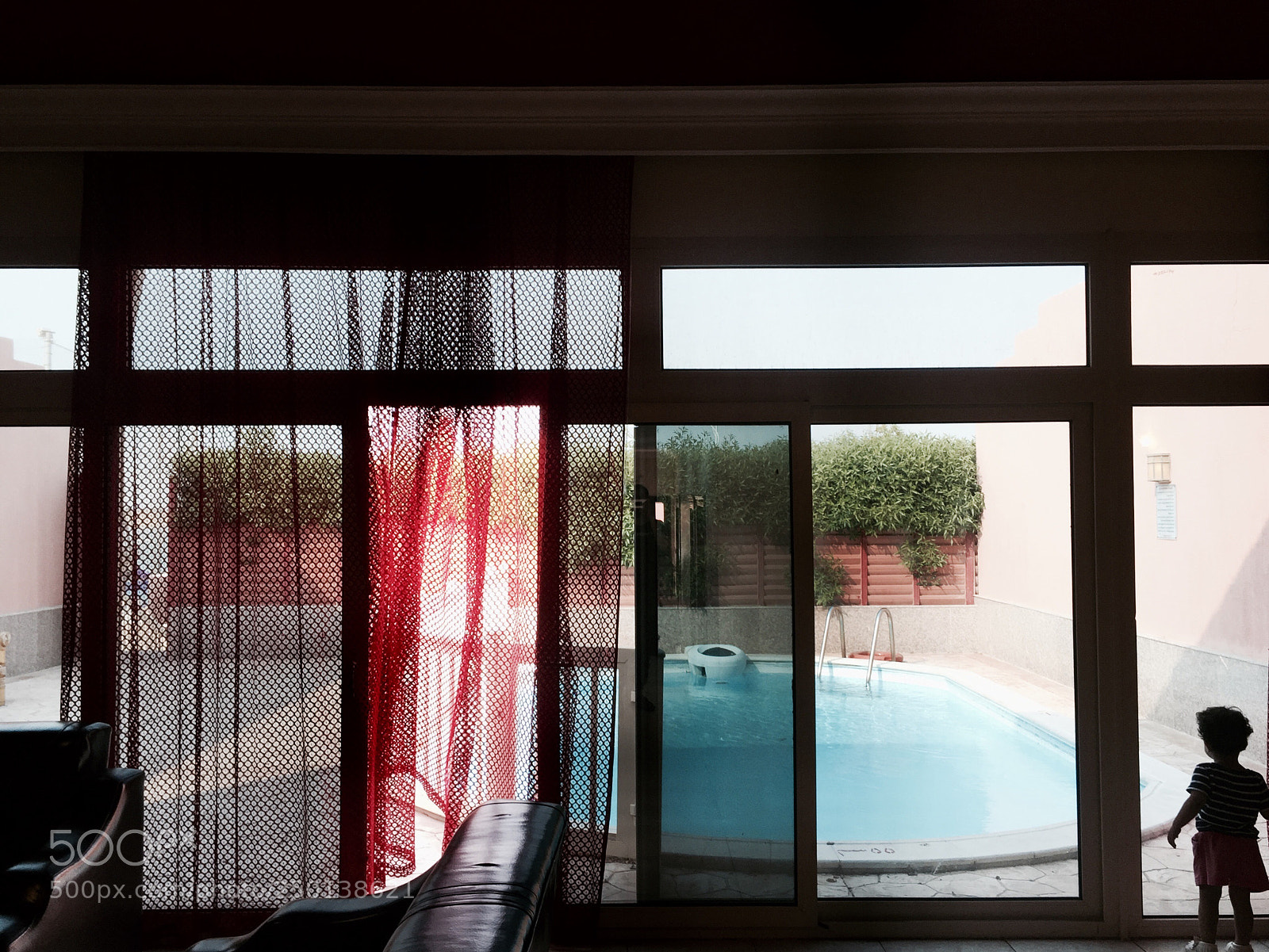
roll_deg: -2.0
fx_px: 1063
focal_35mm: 29
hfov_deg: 61.6
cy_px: 476
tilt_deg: +0.5
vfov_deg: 48.3
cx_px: 634
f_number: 2.2
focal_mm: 4.15
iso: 32
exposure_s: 1/122
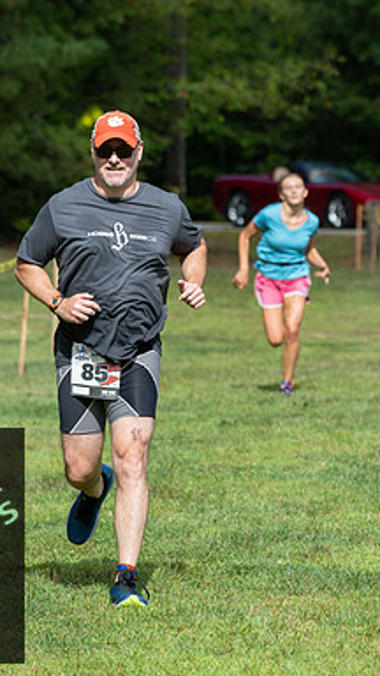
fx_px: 4962
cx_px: 285
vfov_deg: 7.8
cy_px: 337
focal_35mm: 277
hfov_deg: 4.4
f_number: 5.6
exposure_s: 1/1000
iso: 200
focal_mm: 175
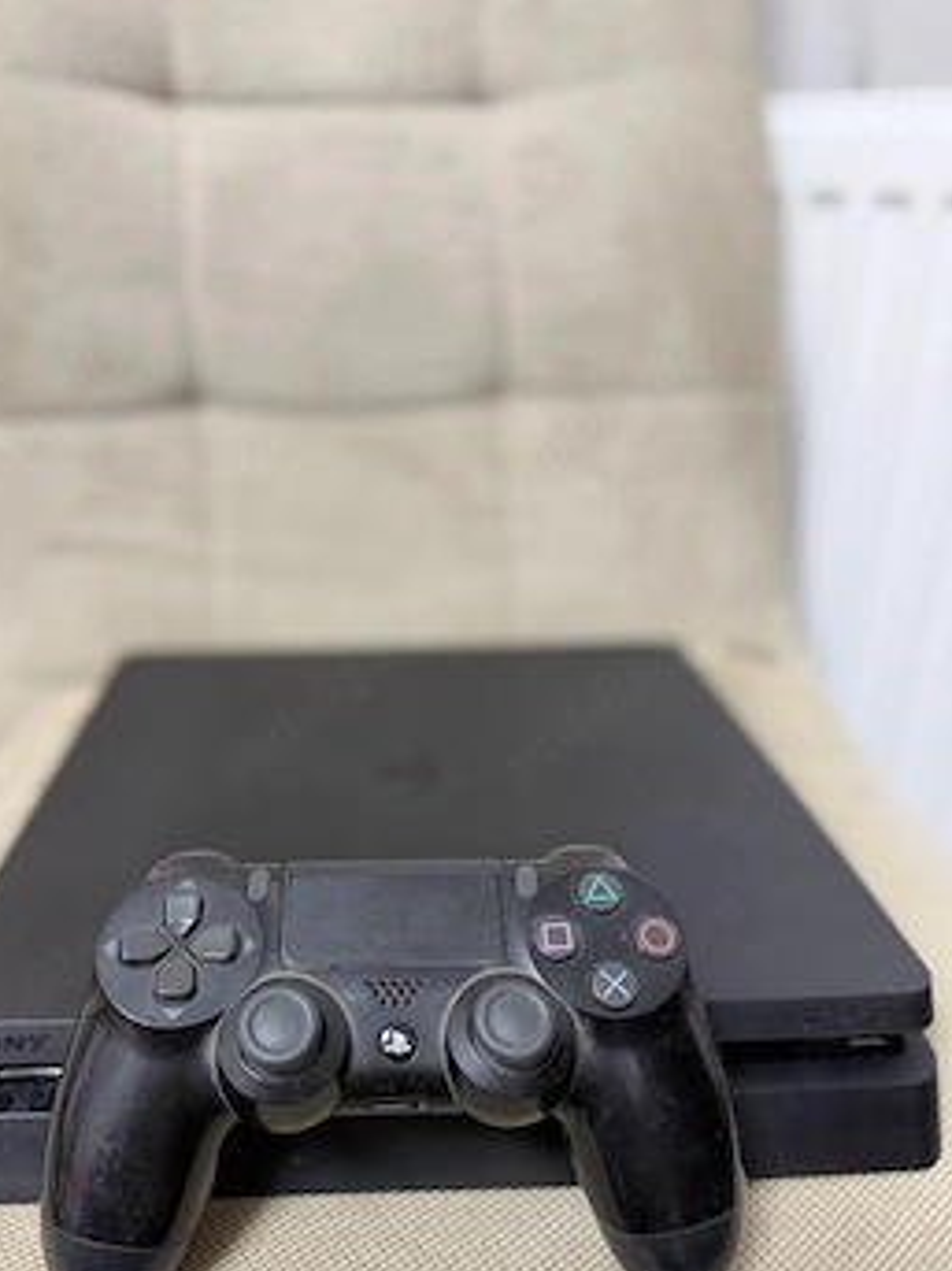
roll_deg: -1.4
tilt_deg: -25.7
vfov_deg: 63.1
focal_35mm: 28
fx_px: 1027
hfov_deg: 49.6
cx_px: 411
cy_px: 737
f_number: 1.78
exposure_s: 1/60
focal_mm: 6.76
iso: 500
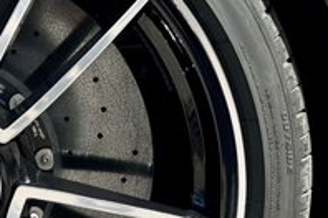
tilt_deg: -10.6
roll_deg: -1.0
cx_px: 3
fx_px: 884
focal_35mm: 97
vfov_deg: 14.1
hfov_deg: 20.4
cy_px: 130
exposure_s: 1/1664
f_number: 1.78
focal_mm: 6.86
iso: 80
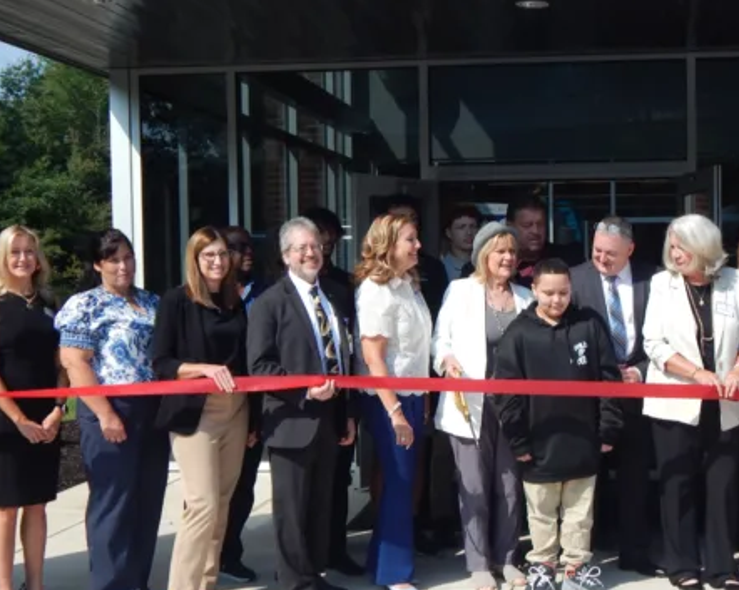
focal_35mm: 56
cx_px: 531
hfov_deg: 33.1
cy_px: 334
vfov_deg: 27.1
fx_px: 1224
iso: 125
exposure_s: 1/400
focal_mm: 6.8
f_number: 6.9
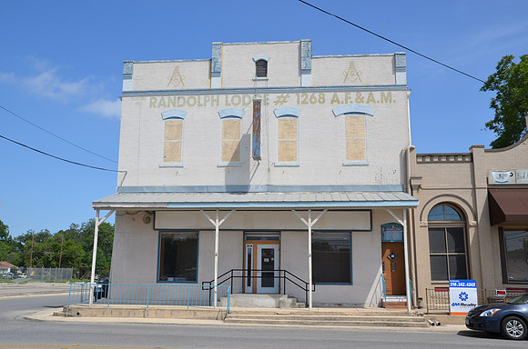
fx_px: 461
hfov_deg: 59.6
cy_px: 174
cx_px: 264
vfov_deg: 41.5
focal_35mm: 32
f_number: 8
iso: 100
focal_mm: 21
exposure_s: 1/320
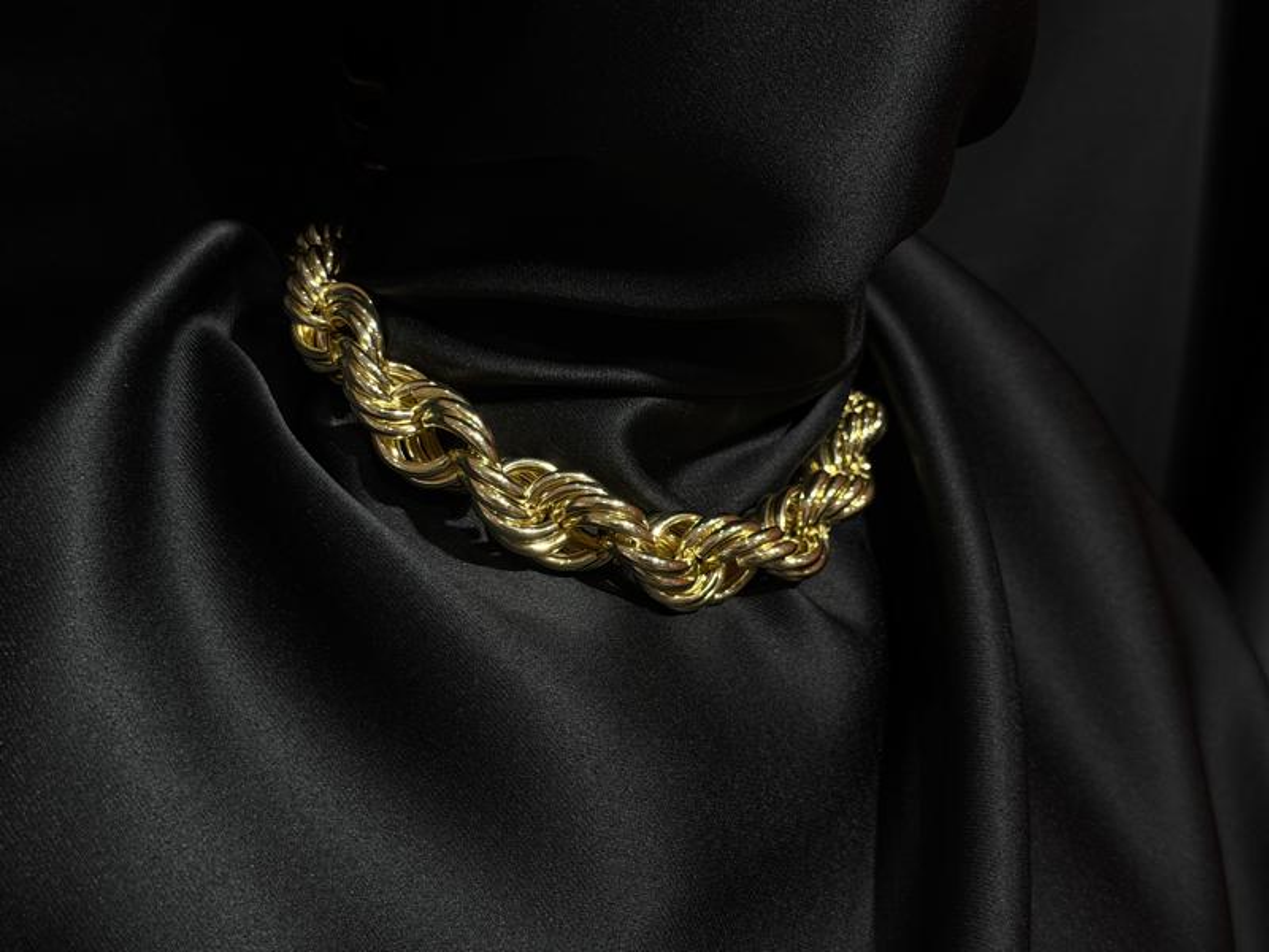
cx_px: 634
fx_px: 1760
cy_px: 476
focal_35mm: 48
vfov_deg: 30.3
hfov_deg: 39.7
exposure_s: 1/513
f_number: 1.78
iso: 80
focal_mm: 6.76
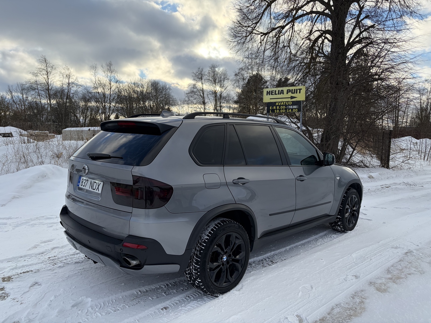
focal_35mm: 26
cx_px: 216
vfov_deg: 53.1
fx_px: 324
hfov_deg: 67.3
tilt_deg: -4.9
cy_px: 162
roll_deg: -0.8
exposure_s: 1/2747
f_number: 1.6
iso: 64
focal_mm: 5.96
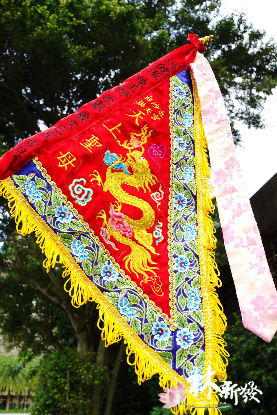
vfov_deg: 54.4
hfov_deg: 37.9
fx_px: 404
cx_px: 138
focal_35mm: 35
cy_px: 208
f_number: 13
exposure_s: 1/50
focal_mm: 35
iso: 250
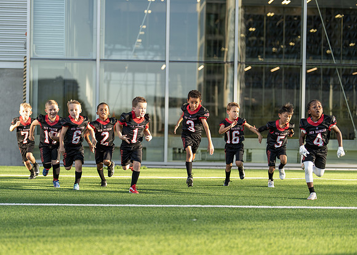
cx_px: 133
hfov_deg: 30.5
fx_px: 651
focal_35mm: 64
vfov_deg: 22.1
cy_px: 153
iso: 80
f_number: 1.2
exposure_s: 1/1000
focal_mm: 50
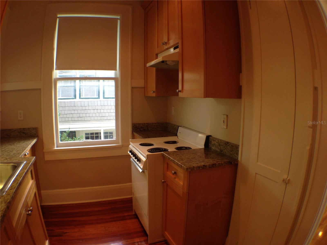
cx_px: 164
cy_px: 122
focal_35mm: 33
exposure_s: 1/30
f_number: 2.4
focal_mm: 4.12
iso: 50
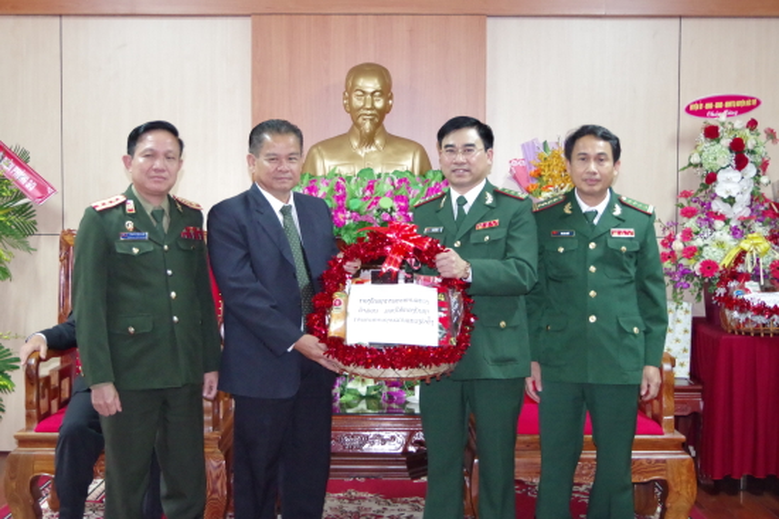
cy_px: 260
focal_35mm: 54
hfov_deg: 36.9
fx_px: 1168
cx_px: 390
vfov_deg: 25.0
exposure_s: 1/80
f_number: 4.5
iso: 6400
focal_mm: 36
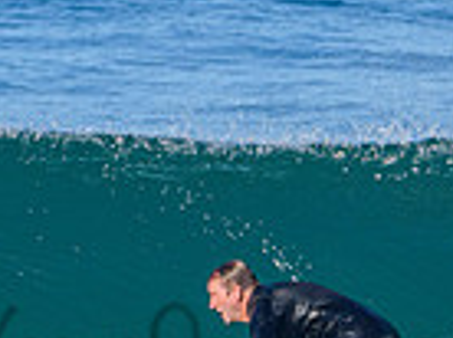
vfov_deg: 0.5
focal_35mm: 3041
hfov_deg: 0.7
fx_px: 39727
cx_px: 292
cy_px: 327
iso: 400
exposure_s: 1/2000
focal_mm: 500
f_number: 5.6
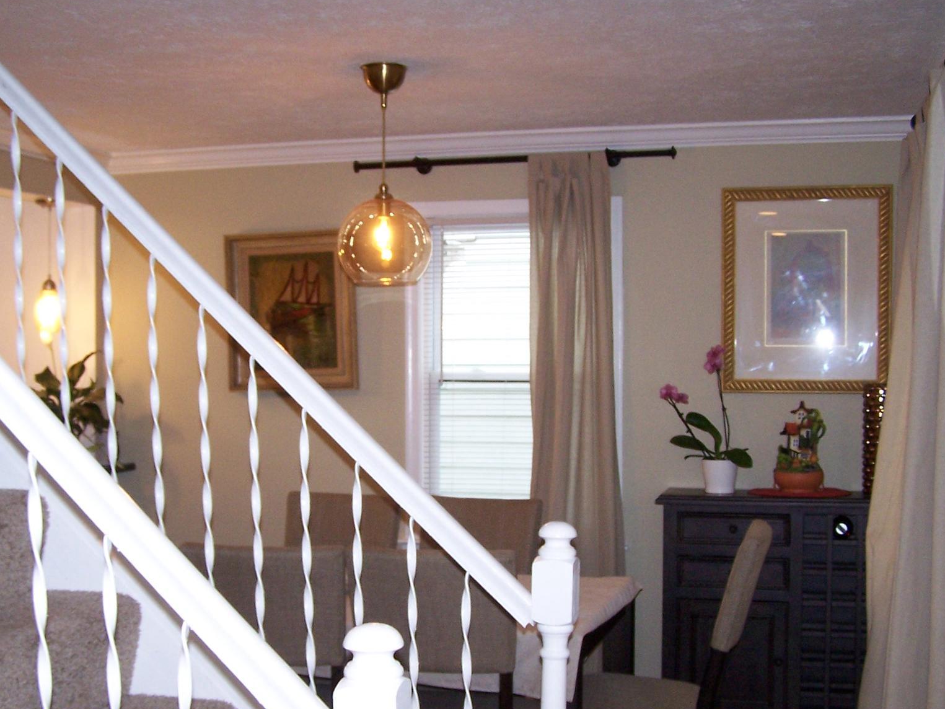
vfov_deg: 28.5
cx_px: 416
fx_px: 1392
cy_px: 410
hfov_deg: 37.4
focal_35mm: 51
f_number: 2.8
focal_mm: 6.3
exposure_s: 1/60
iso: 140
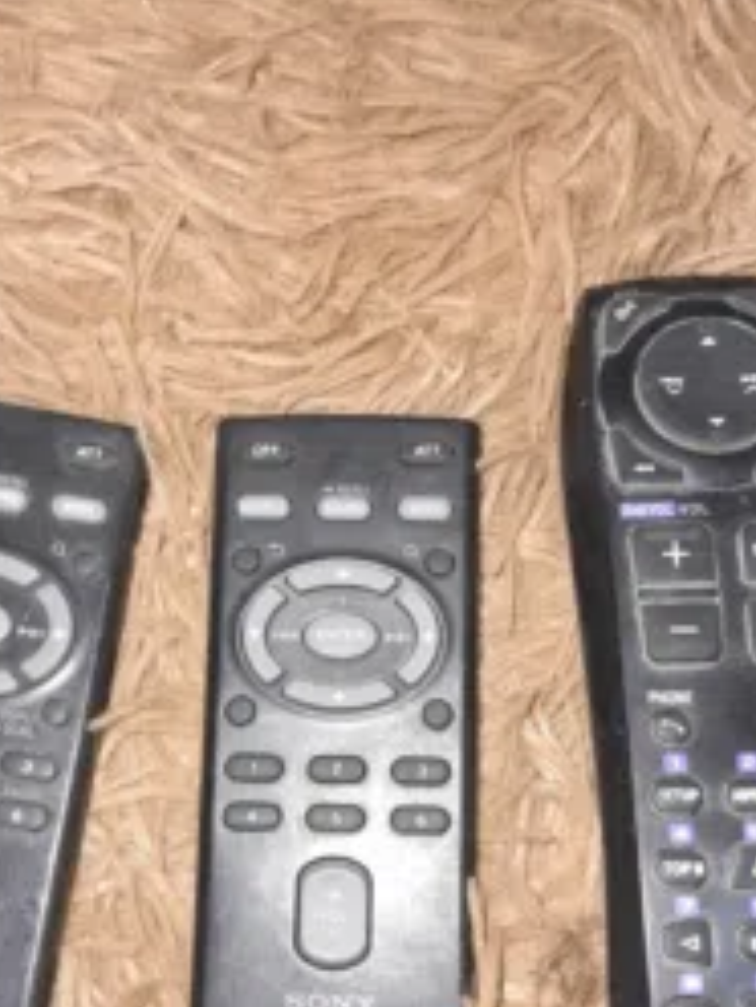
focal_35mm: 42
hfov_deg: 34.3
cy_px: 637
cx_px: 354
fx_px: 1223
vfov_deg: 44.4
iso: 100
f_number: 1.8
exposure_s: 1/17
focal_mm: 3.98
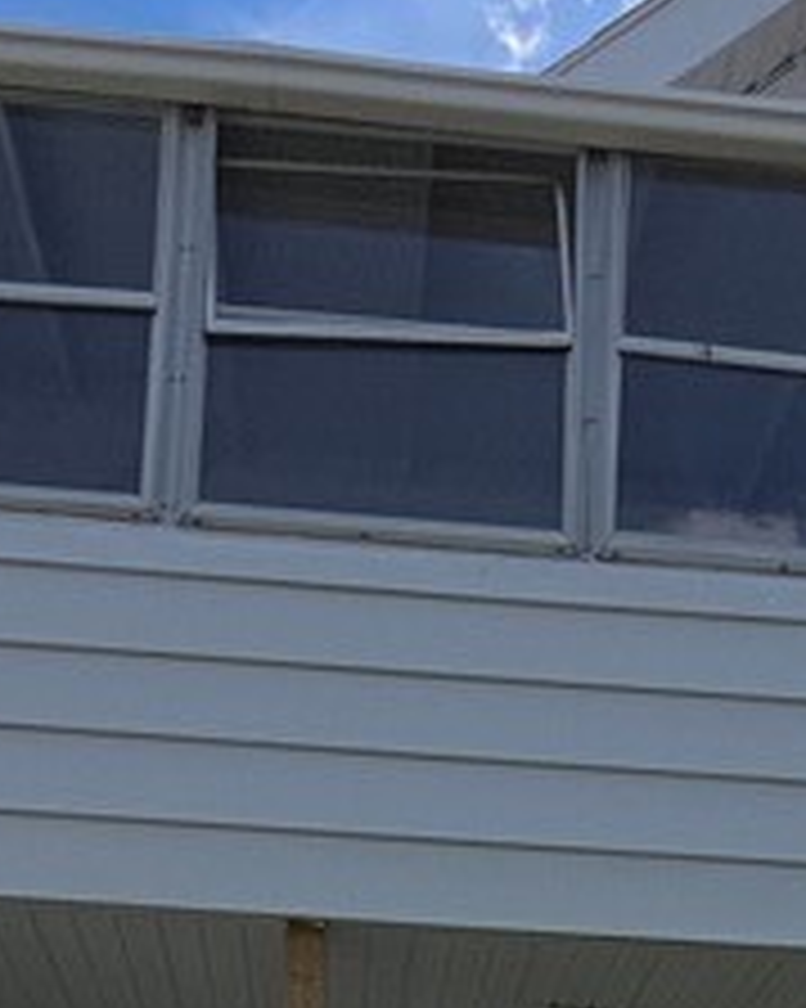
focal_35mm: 58
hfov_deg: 26.1
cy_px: 1359
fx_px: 1731
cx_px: 504
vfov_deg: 26.7
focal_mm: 2.2
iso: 50
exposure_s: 1/2544
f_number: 2.2
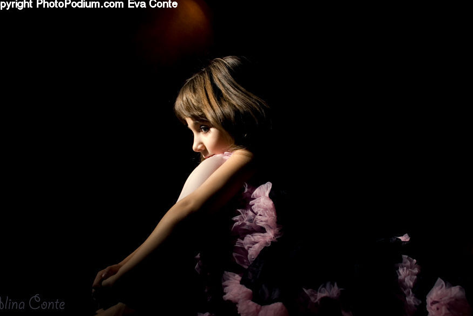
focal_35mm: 34
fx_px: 447
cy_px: 154
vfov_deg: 38.9
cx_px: 230
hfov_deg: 55.8
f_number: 5
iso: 160
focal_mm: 22
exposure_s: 1/100
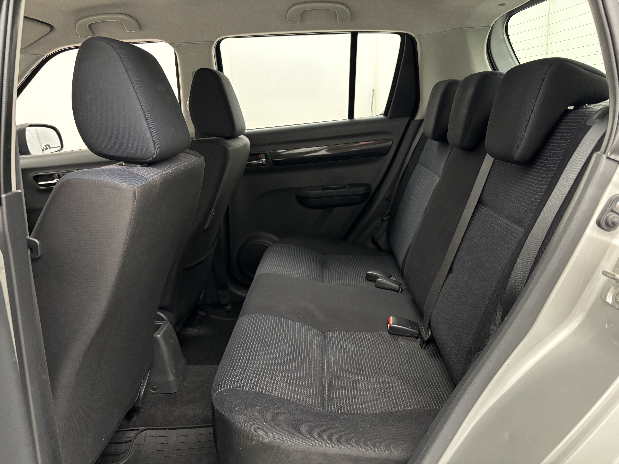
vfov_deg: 53.1
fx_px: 465
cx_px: 310
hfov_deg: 67.3
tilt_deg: -14.7
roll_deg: +3.0
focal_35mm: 26
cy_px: 232
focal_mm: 5.96
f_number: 1.6
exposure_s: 1/32
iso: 640
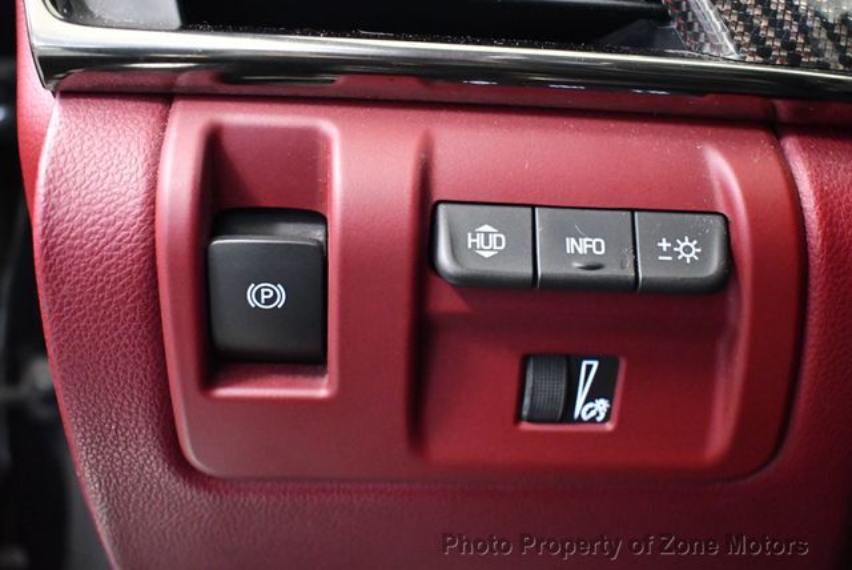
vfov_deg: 28.1
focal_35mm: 48
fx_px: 1137
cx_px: 426
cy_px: 285
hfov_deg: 41.1
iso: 5600
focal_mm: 24
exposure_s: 1/60
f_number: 4
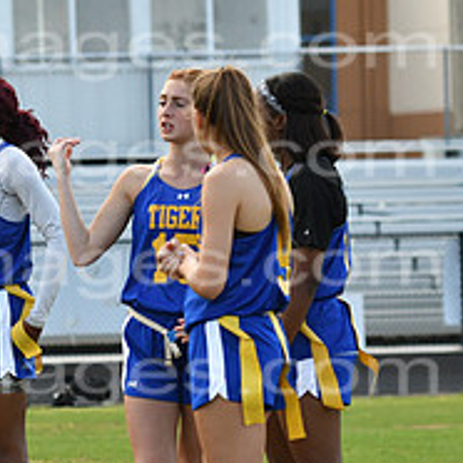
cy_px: 322
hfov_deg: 4.3
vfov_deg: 4.3
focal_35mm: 405
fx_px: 6129
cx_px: -119
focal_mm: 102
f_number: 3.5
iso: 800
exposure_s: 1/4000
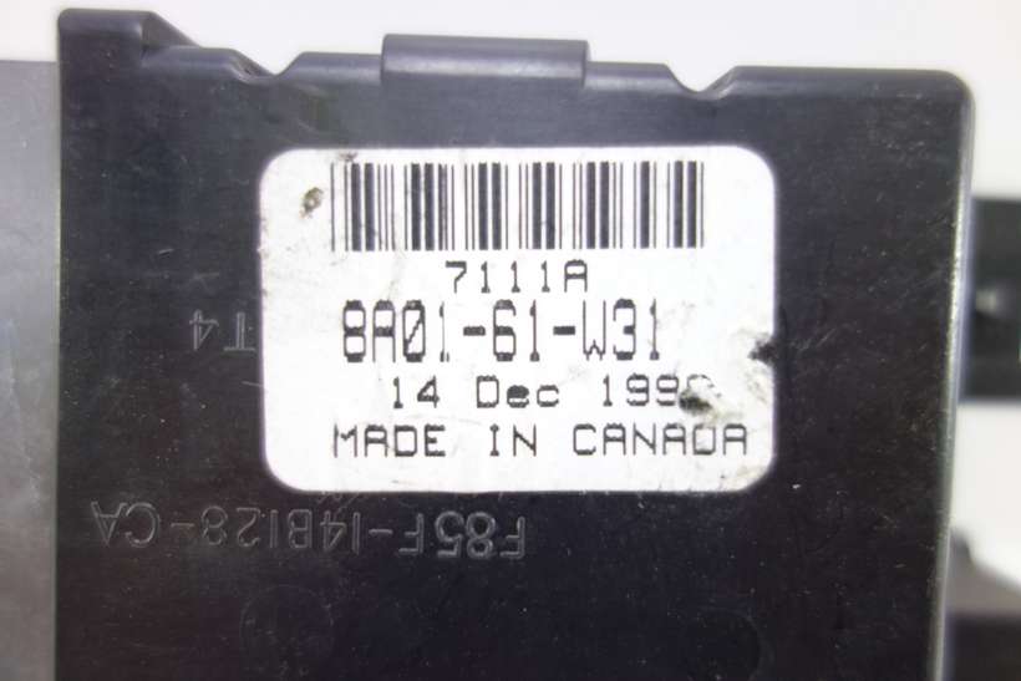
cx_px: 510
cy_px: 340
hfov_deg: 65.5
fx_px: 794
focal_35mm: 28
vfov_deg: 46.4
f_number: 1.8
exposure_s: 1/60
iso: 125
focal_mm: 10.4
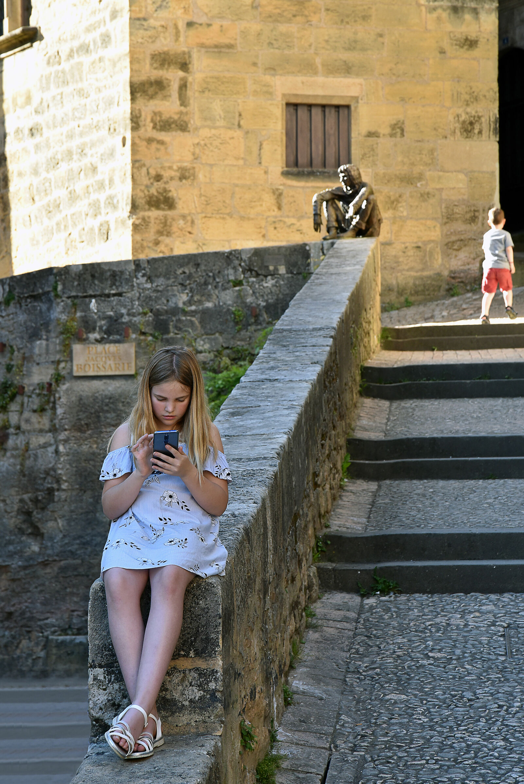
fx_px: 2290
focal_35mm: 105
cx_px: 262
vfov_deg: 19.4
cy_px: 392
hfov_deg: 13.1
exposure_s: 1/160
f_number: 10
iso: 1000
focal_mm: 105
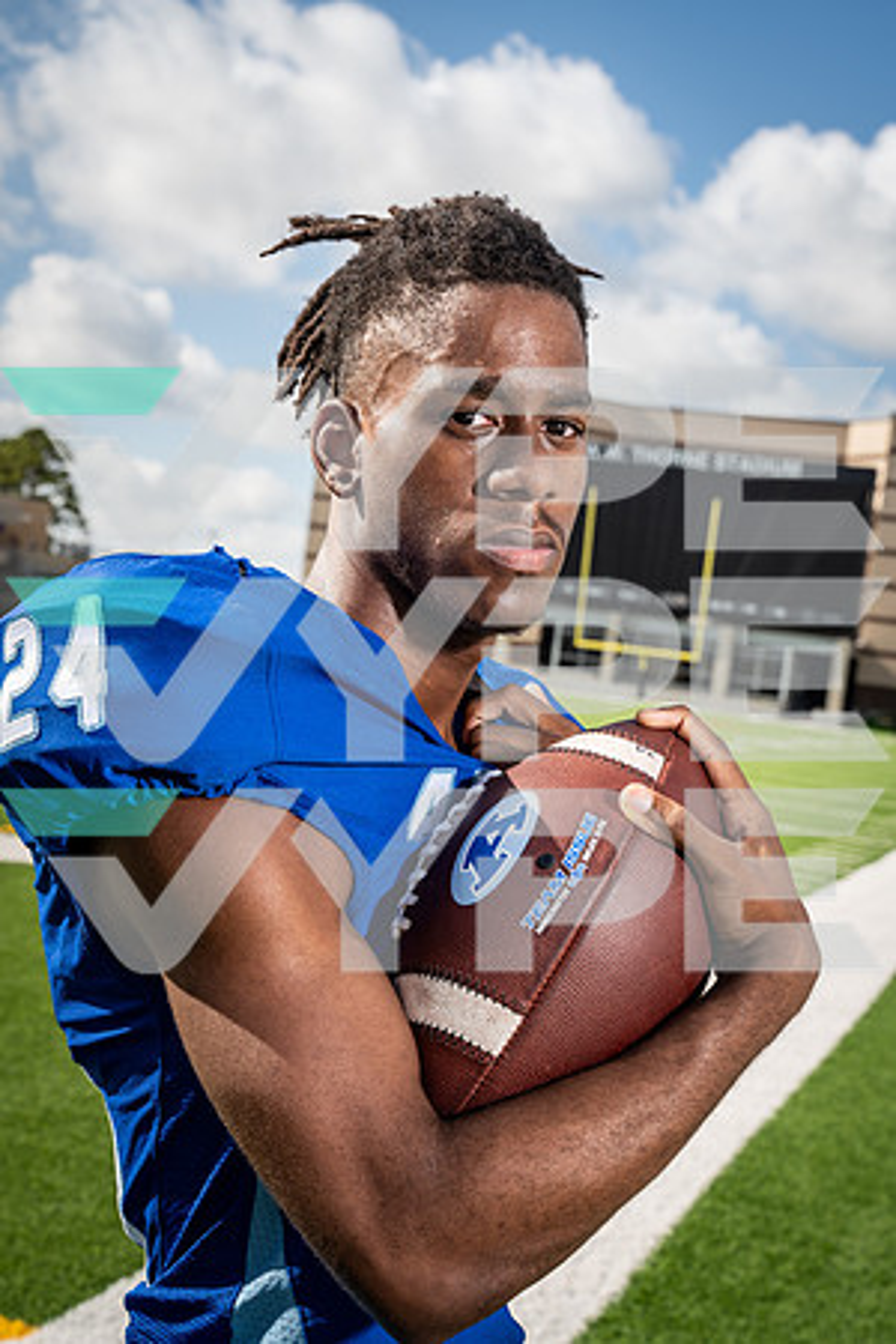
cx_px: 448
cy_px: 672
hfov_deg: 27.0
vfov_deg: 39.6
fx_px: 1867
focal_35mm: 50
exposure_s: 1/250
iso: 125
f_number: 8
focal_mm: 50
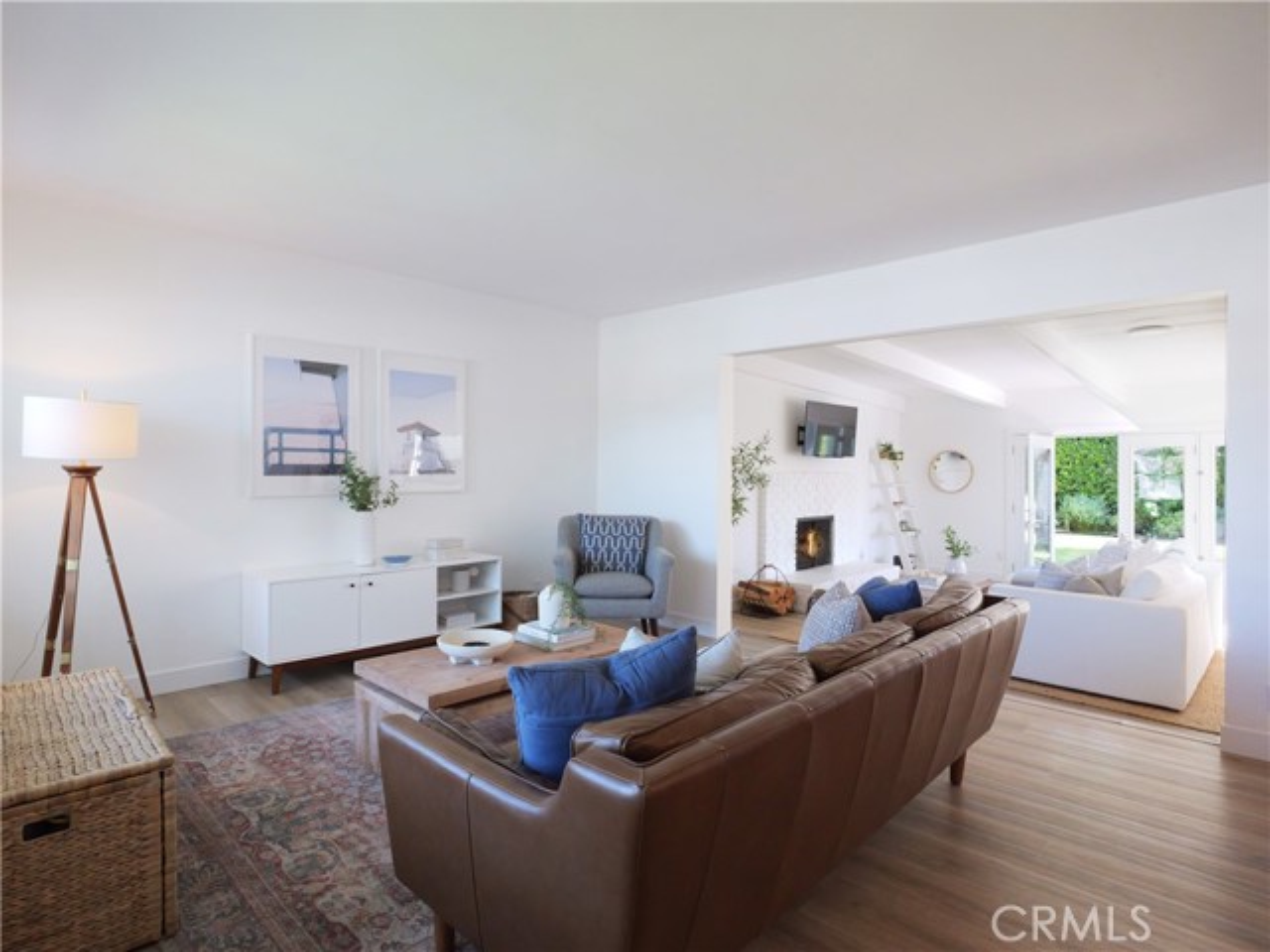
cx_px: 635
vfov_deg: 71.6
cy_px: 476
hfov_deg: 87.8
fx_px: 660
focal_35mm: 18
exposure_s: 1/50
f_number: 8
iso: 2000
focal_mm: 9
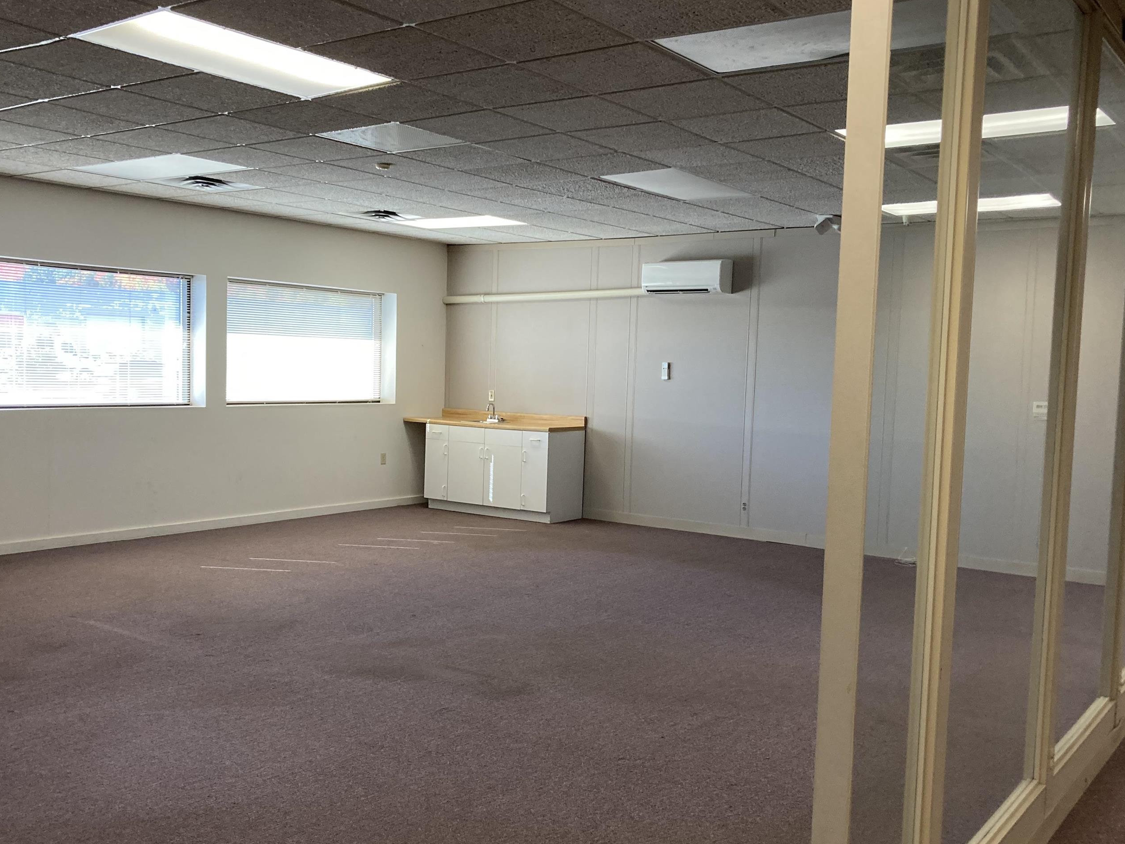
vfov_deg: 41.7
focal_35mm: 34
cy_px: 482
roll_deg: -1.2
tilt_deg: -4.2
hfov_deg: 53.9
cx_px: 531
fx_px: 1105
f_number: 1.8
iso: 125
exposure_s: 1/60
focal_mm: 3.99
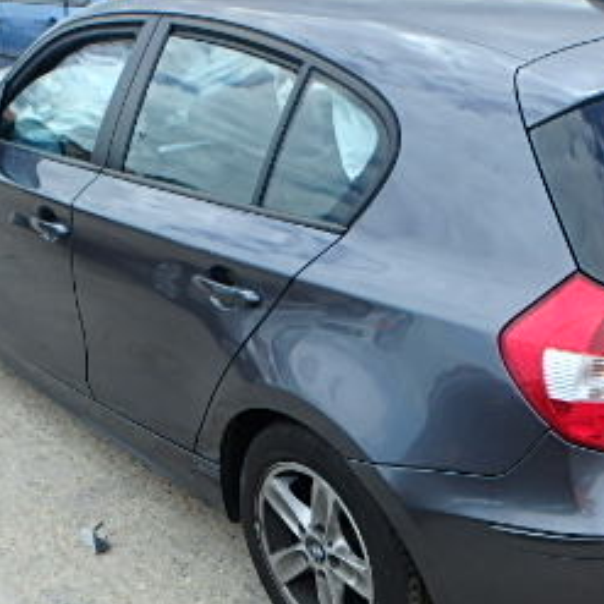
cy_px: 516
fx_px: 948
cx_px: 328
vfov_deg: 33.9
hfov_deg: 35.3
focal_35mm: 48
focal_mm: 3.7
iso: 125
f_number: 3.5
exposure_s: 1/500
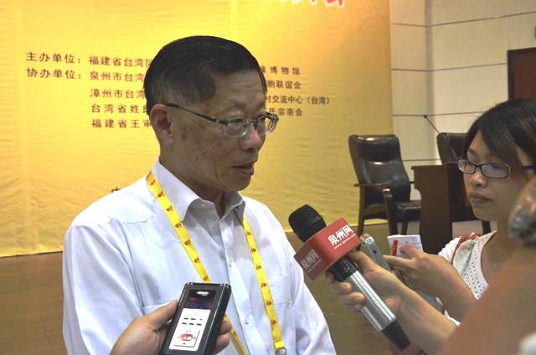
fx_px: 580
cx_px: 268
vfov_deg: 34.1
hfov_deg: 49.6
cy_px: 178
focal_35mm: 39
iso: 6400
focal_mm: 26
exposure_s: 1/250
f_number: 8
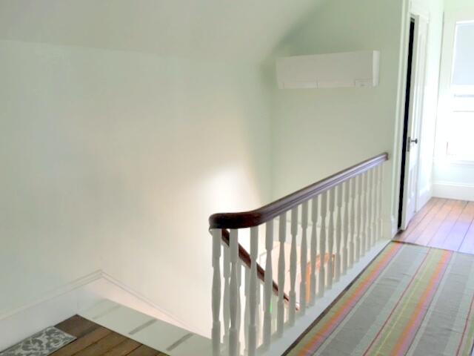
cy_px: 178
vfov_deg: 48.2
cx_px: 237
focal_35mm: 29
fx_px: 397
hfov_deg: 61.7
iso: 25
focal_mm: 4.15
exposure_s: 1/40
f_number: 2.2
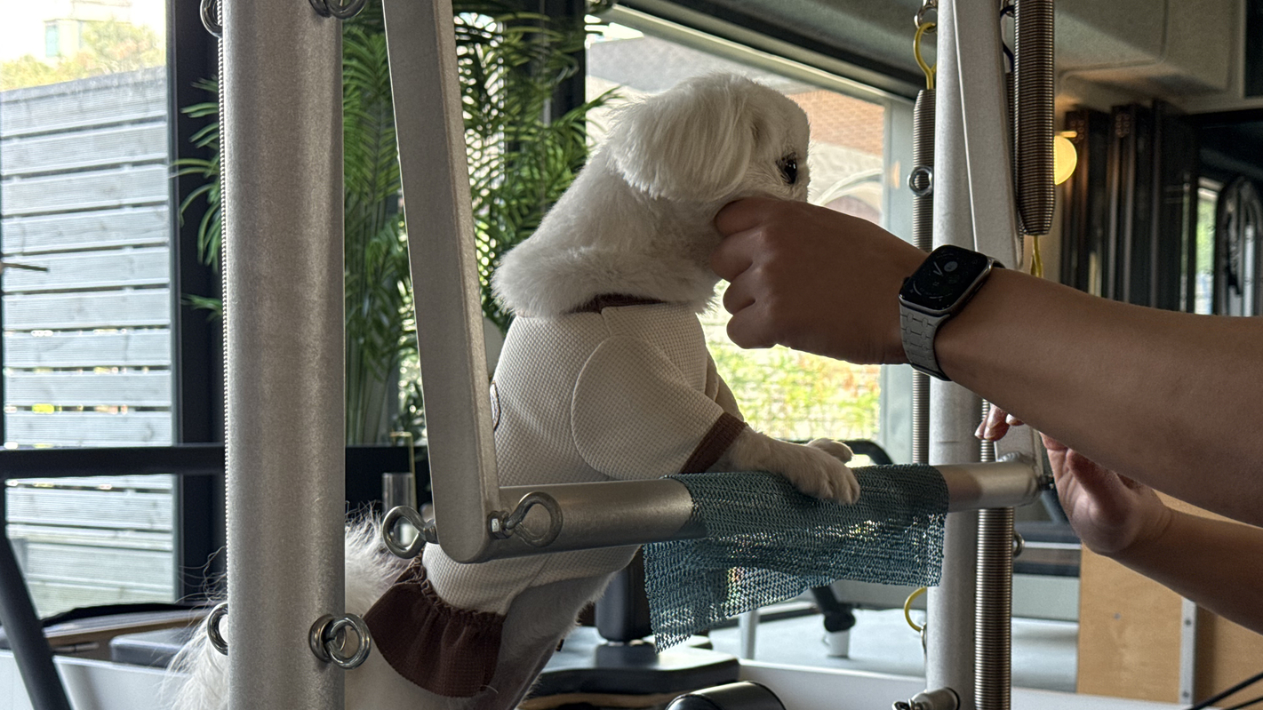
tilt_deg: -1.4
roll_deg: -0.2
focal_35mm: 53
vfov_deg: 22.5
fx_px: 1775
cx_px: 633
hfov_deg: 39.2
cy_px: 477
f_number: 1.78
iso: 125
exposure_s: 1/145
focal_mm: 6.76
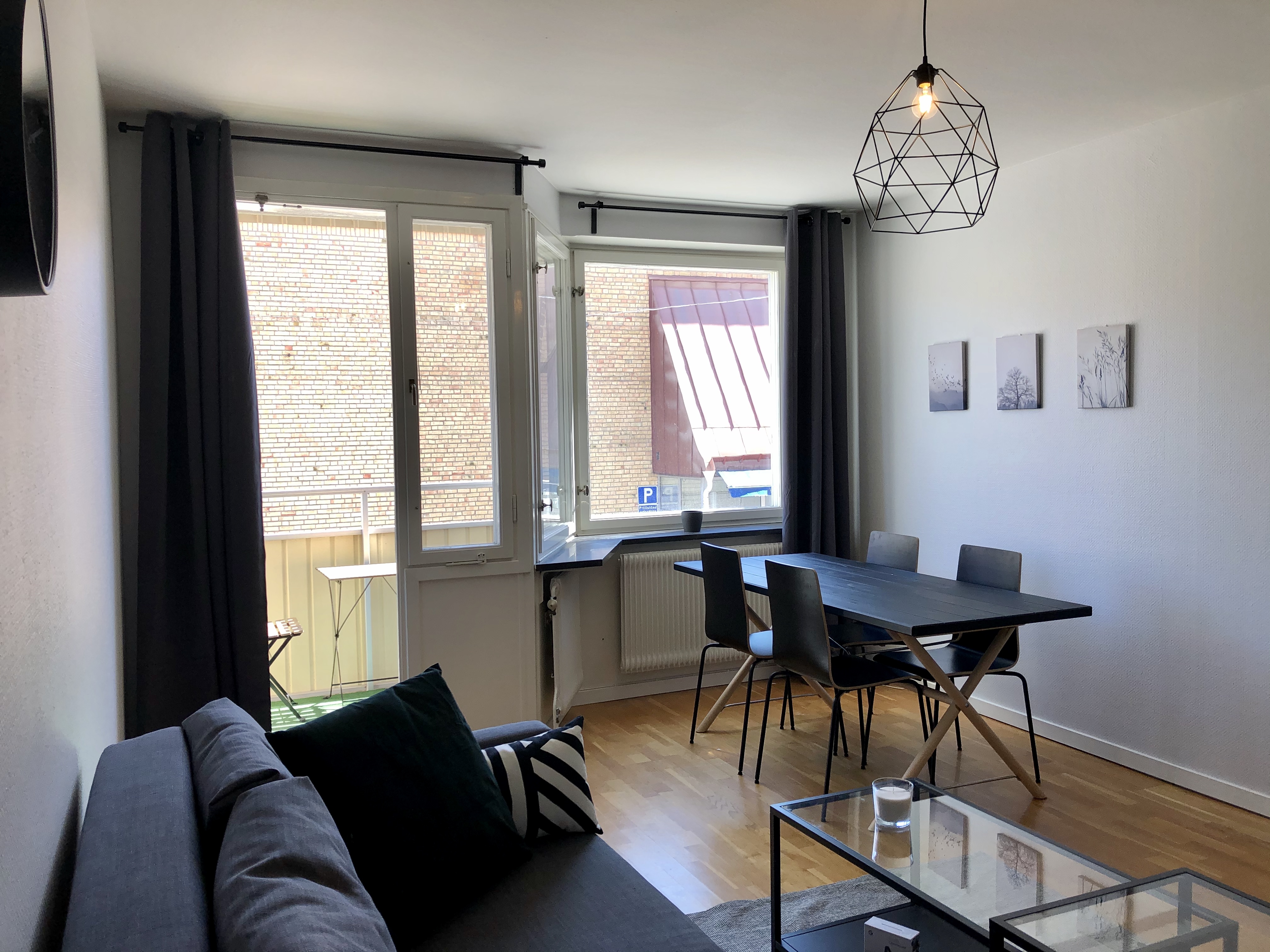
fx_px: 1027
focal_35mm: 28
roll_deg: +0.8
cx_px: 635
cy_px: 476
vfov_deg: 49.7
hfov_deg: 63.4
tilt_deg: -2.9
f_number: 1.8
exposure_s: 1/120
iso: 25
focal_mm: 4
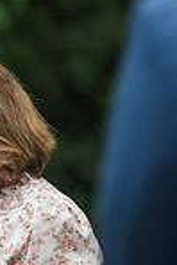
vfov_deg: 3.4
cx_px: -70
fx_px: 4481
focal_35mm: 609
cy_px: 181
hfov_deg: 2.3
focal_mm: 200
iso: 800
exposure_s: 1/640
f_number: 4
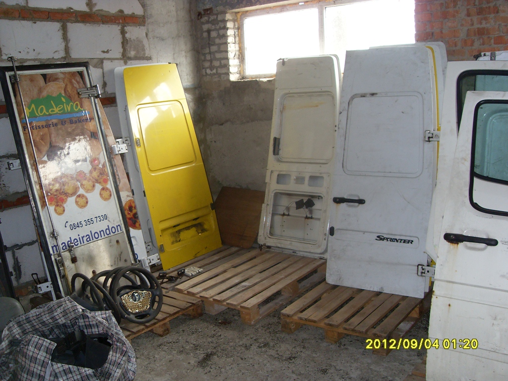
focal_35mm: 37
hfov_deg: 50.1
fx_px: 543
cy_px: 190
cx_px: 254
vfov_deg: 38.7
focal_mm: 6.3
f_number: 2.8
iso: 100
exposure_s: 1/45
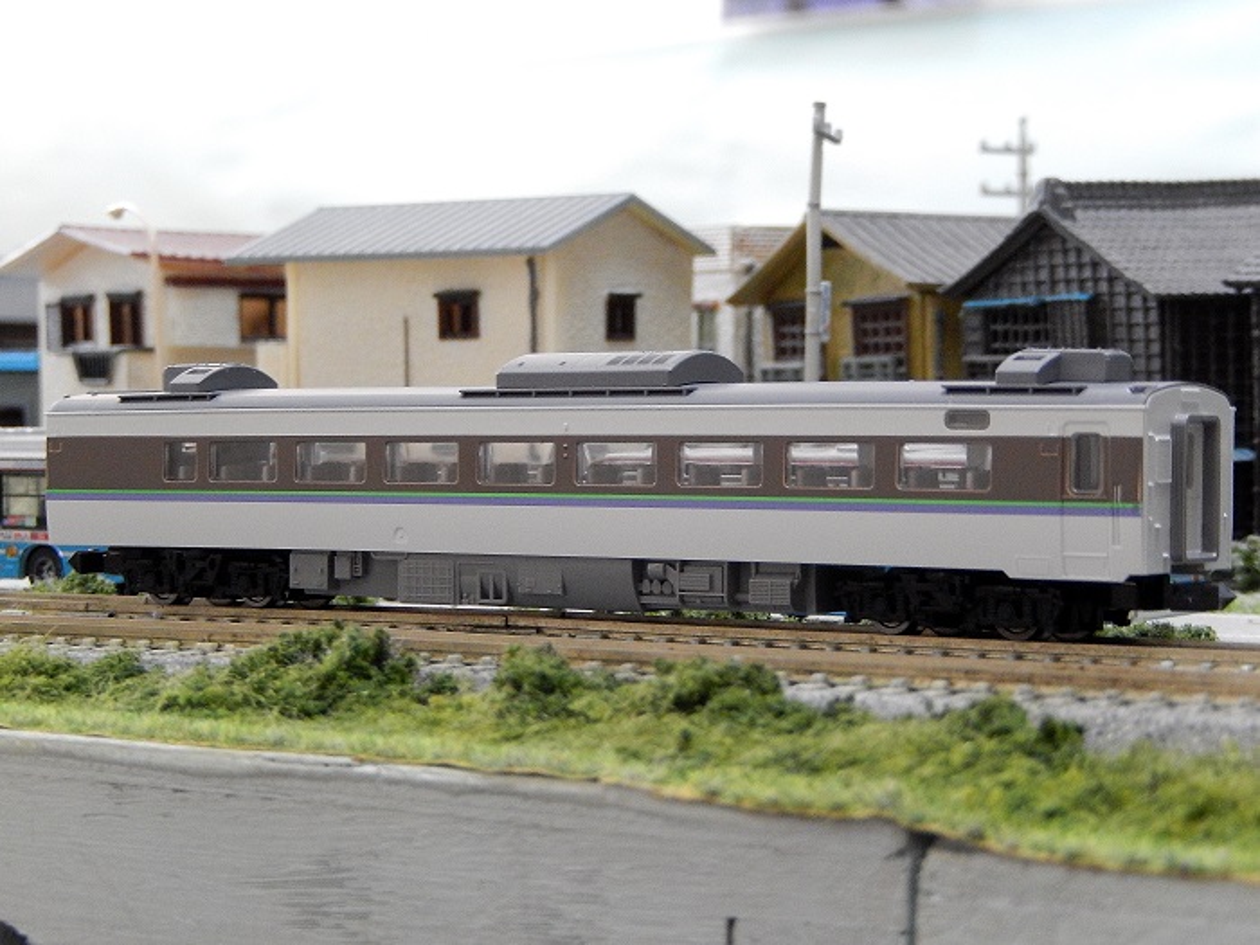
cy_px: 472
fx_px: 3458
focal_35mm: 95
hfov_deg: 20.7
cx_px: 630
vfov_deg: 15.6
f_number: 5.2
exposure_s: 1/15
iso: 800
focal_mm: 17
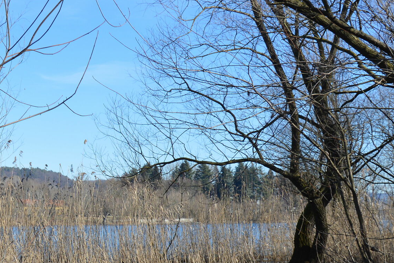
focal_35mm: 70
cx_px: 41
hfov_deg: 27.8
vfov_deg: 19.4
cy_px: 165
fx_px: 766
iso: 100
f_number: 7.1
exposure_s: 1/250
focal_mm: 22
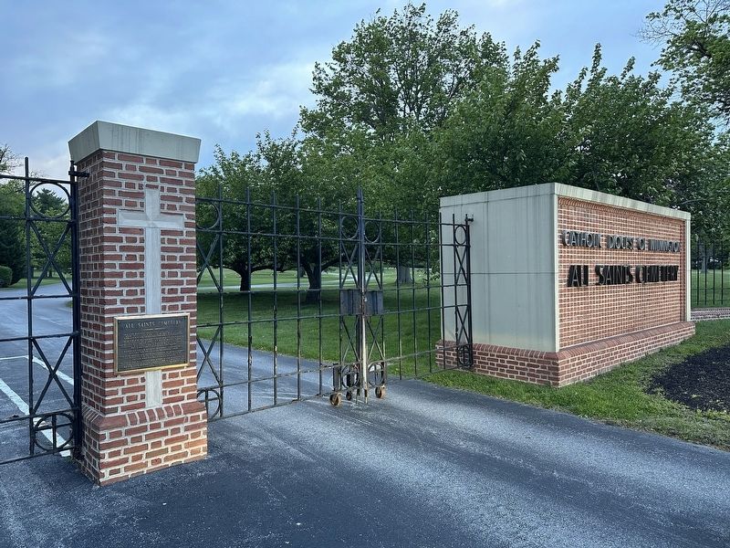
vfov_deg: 56.8
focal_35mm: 24
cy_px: 274
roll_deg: +0.3
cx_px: 365
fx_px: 506
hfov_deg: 71.6
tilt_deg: +0.3
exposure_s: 1/60
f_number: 1.78
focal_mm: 6.86
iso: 250
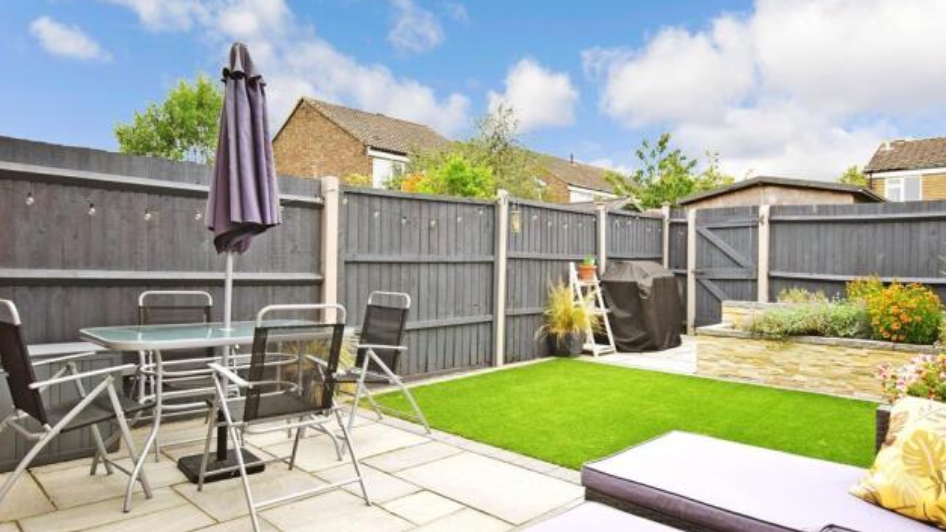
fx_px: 577
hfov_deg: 78.7
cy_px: 269
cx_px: 481
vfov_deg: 49.5
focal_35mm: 23
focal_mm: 14
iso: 400
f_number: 11
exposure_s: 1/160
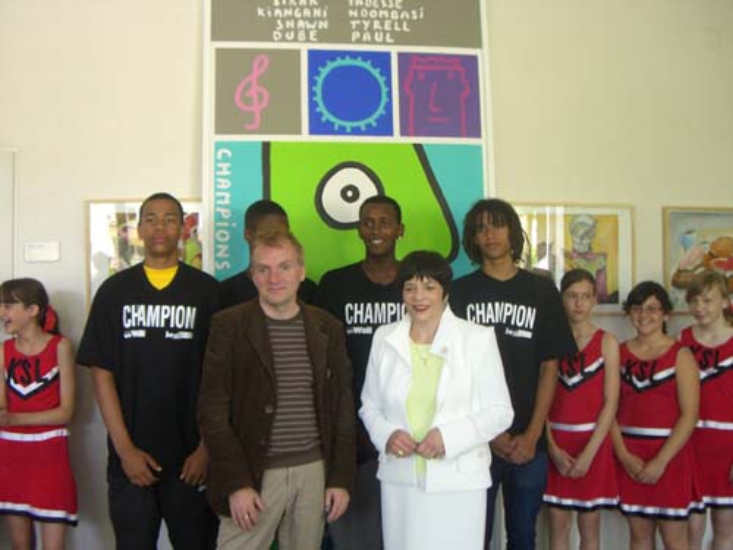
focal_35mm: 38
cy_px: 275
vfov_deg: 37.7
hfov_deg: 49.0
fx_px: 805
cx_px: 366
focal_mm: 6.2
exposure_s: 1/30
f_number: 2.7
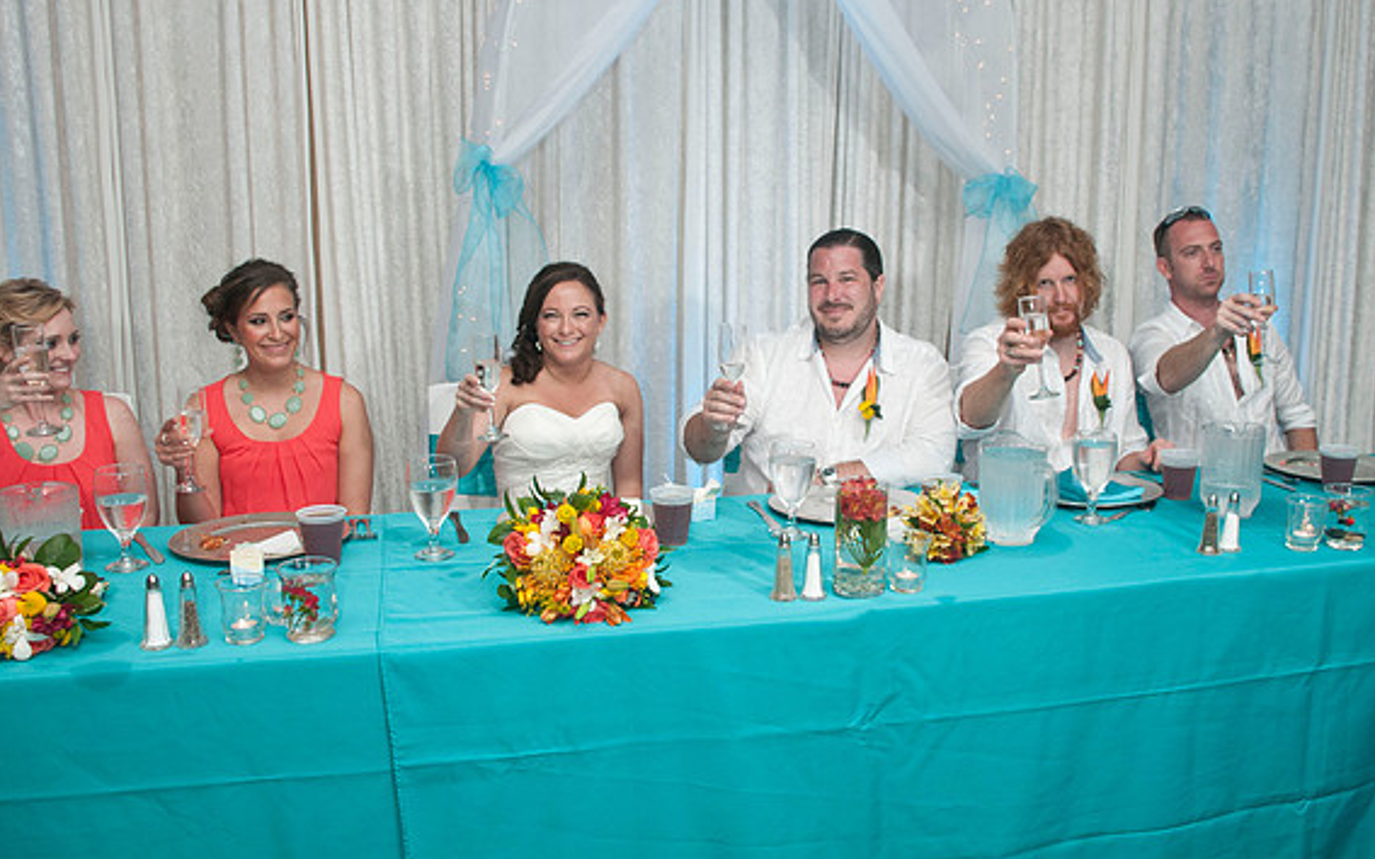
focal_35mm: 35
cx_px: 746
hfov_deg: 55.3
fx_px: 1311
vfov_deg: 36.2
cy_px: 375
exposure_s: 1/160
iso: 400
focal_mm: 20
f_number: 5.6
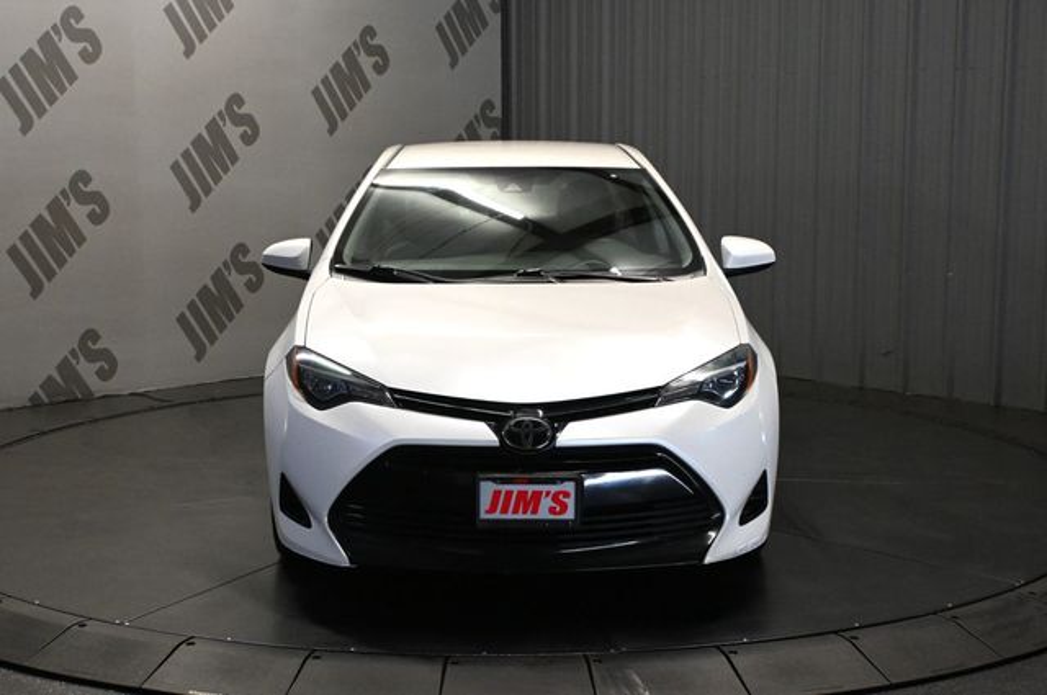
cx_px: 524
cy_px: 348
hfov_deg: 43.0
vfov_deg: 29.3
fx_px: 1329
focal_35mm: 46
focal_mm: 30.5
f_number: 4.8
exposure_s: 1/125
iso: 2800
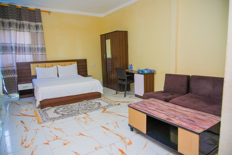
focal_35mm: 24
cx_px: 116
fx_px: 155
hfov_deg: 73.7
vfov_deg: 53.2
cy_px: 78
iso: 800
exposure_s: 1/200
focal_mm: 24
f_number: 4.5
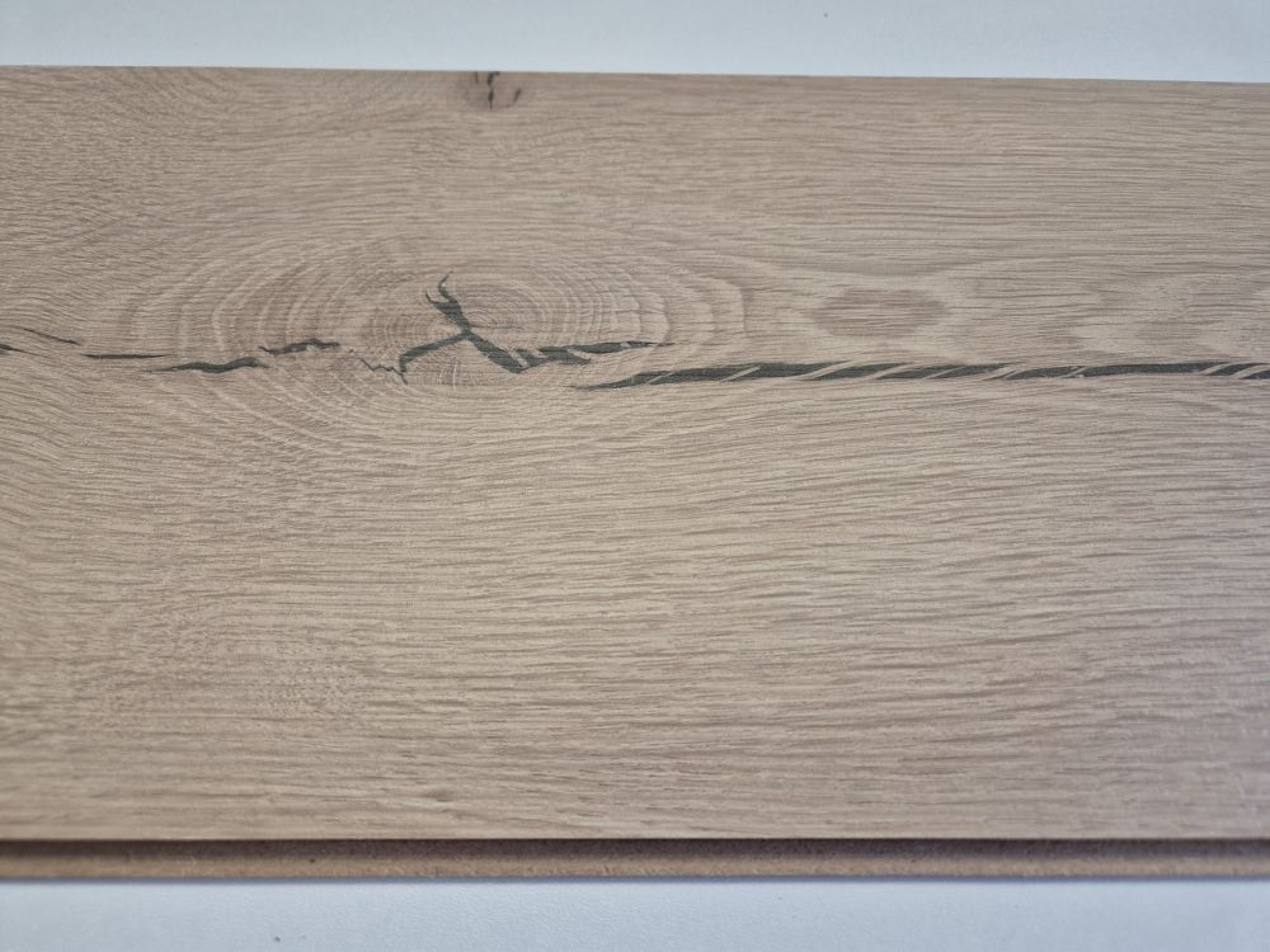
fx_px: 844
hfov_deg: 73.9
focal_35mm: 23
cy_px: 476
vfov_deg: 58.9
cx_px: 635
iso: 160
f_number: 1.8
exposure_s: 1/100
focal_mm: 5.4
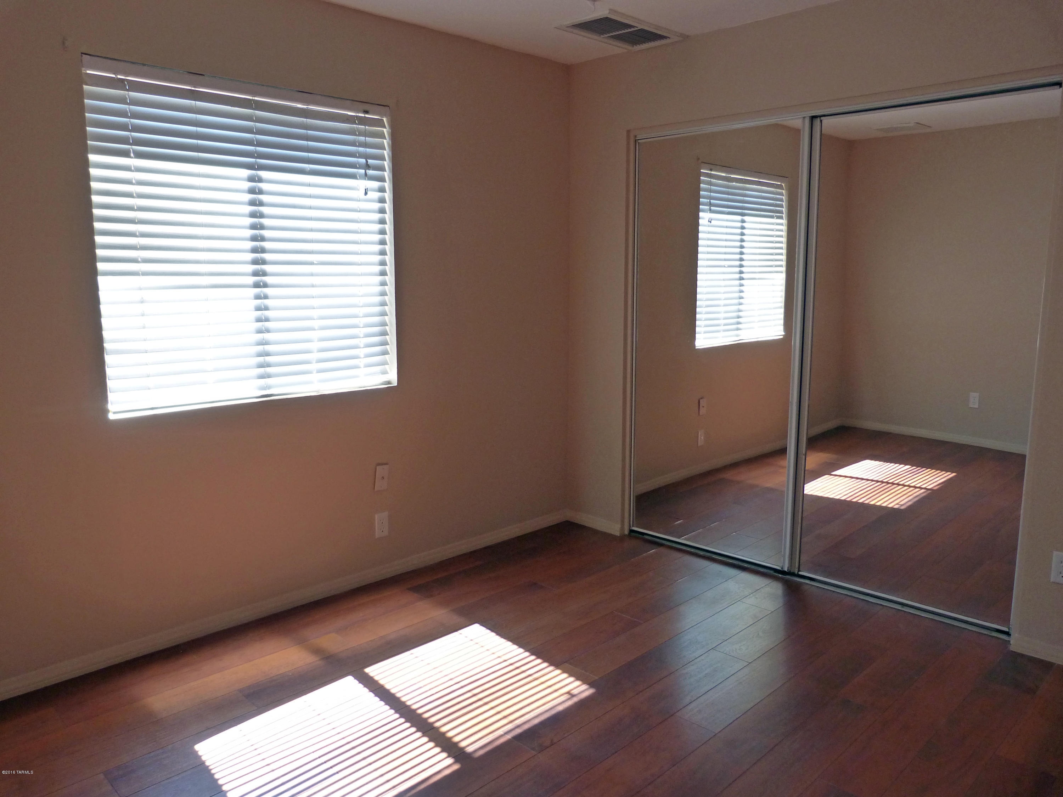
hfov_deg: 69.4
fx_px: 768
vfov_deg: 54.9
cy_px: 398
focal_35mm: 25
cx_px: 532
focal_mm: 4.5
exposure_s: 1/60
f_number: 2.8
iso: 200
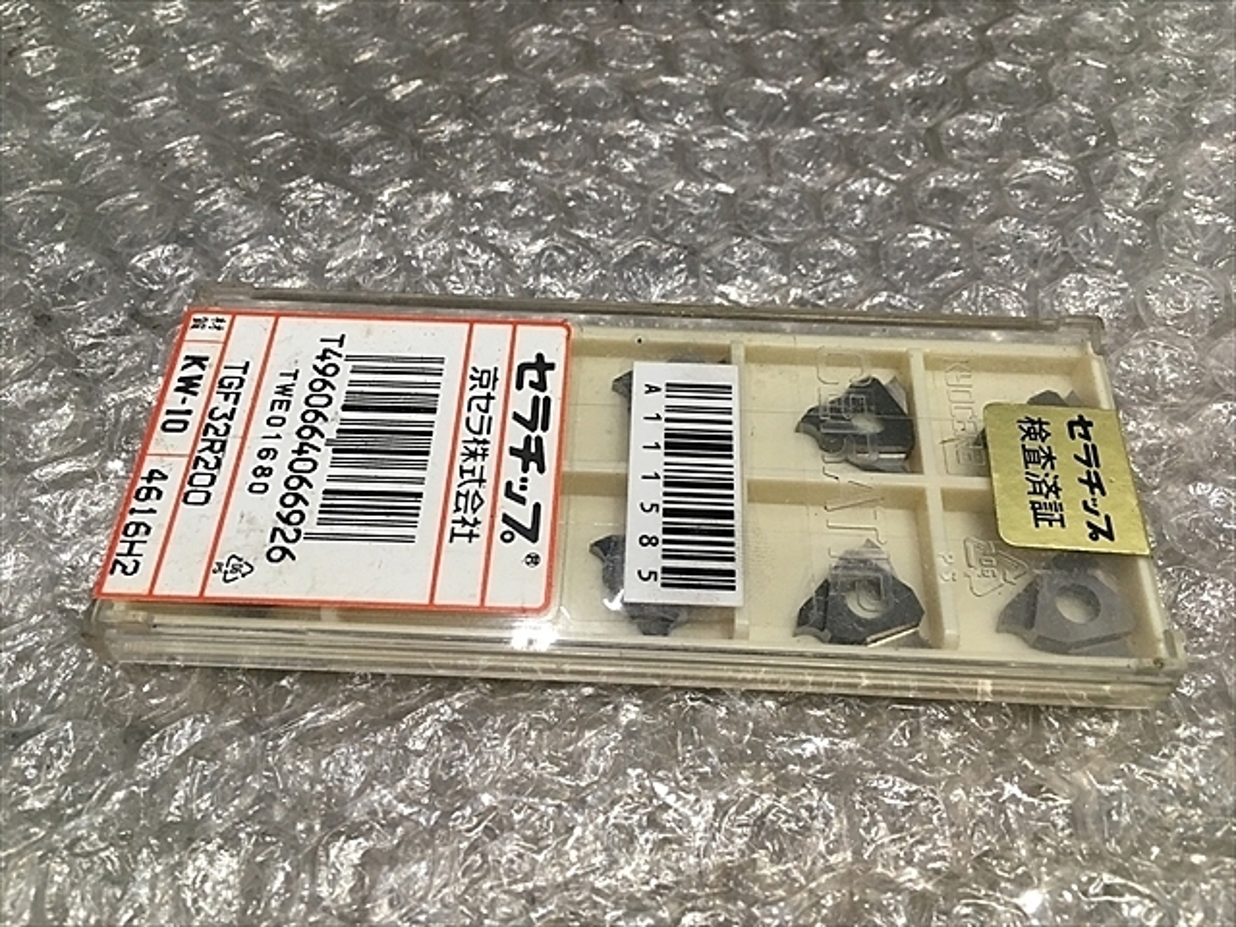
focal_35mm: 29
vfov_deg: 48.2
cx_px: 618
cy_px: 464
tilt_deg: -55.3
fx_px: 1035
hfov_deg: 61.7
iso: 40
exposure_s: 1/30
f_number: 2.2
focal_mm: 4.15
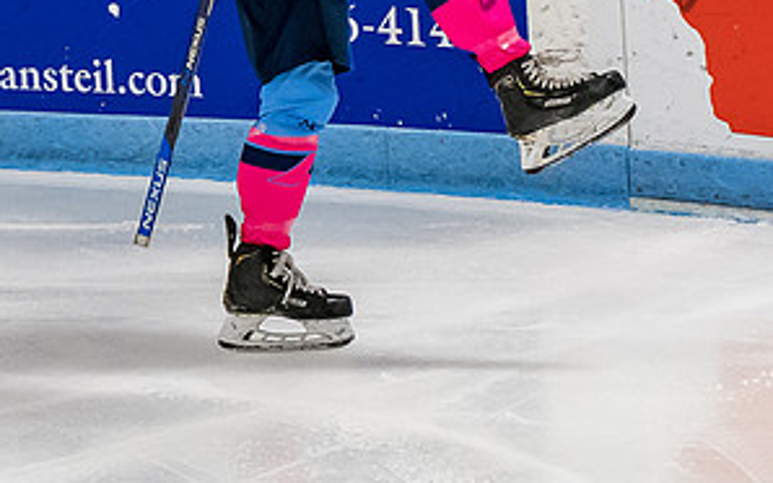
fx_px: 7350
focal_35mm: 349
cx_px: 248
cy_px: -71
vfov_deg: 3.8
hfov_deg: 6.0
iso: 2500
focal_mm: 75
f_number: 3.5
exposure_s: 1/800
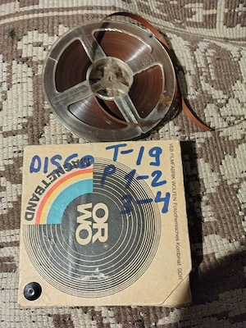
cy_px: 164
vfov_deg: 69.4
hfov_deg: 54.9
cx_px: 123
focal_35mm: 25
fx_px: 237
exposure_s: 1/33.4
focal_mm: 4.71
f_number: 1.7
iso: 4526
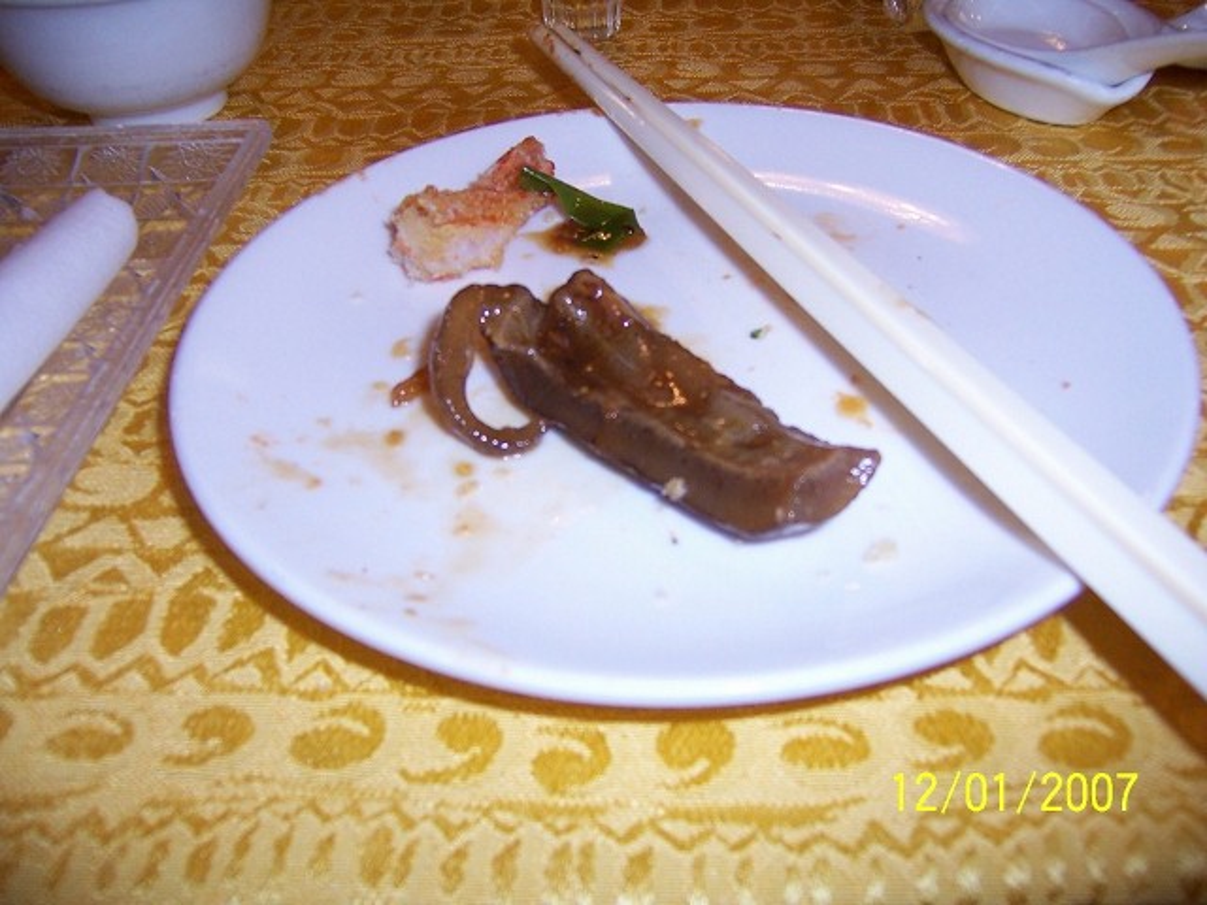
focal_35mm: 33
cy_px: 452
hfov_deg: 55.4
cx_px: 604
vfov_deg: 42.9
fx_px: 1151
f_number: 2.8
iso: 140
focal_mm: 5.5
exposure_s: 1/60
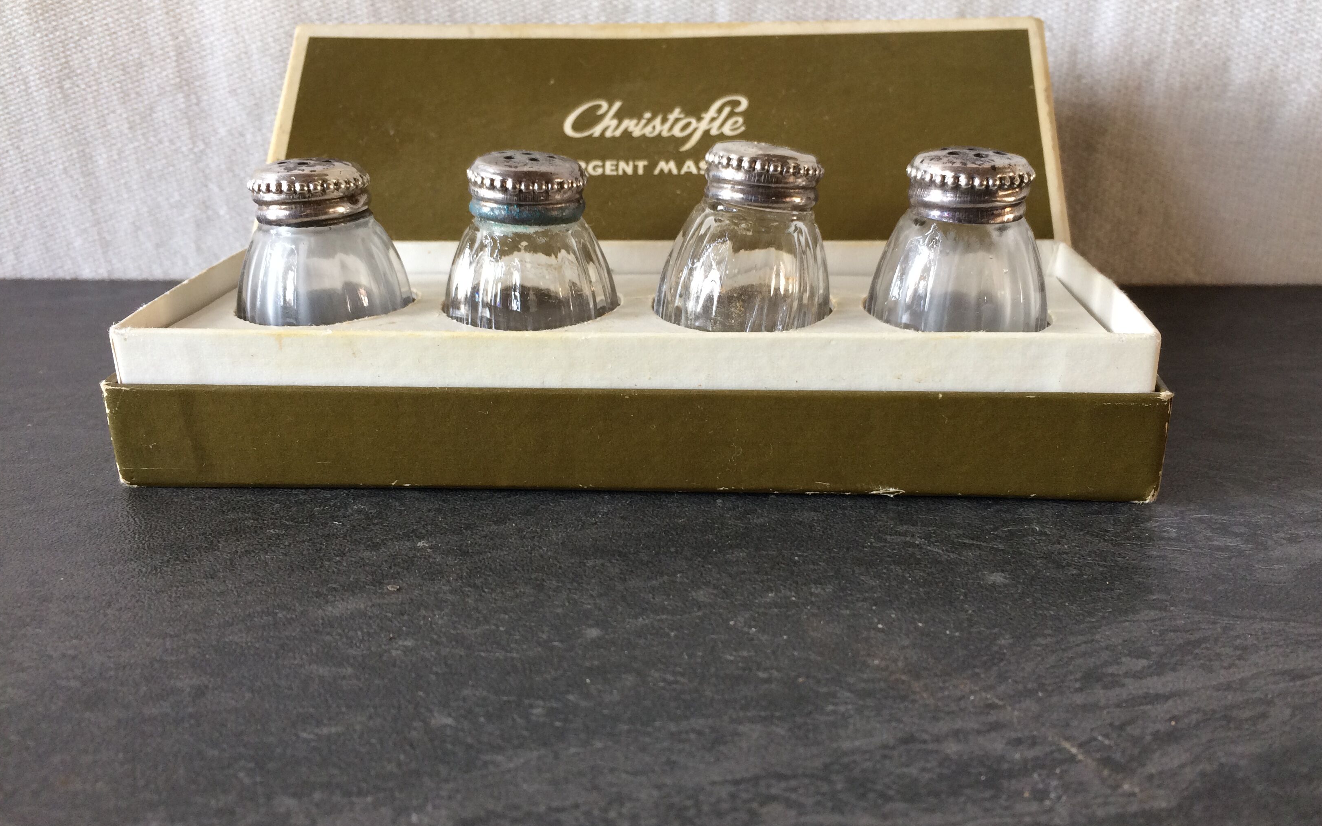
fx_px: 1117
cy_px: 383
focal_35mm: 31
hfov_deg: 61.2
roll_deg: +1.9
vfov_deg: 40.6
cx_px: 663
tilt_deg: -21.4
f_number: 2.2
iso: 64
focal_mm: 4.15
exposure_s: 1/33
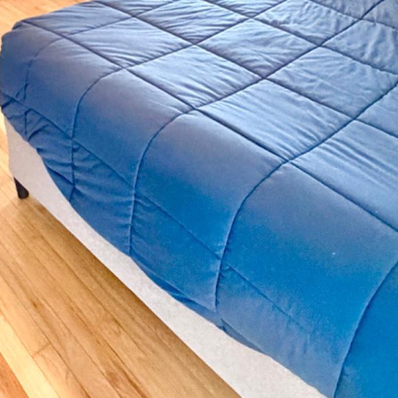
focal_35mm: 44
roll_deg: +0.9
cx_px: 153
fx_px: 572
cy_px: -74
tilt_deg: -15.0
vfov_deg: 32.1
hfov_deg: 38.1
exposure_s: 1/60
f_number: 2.2
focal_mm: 2.22
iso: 800
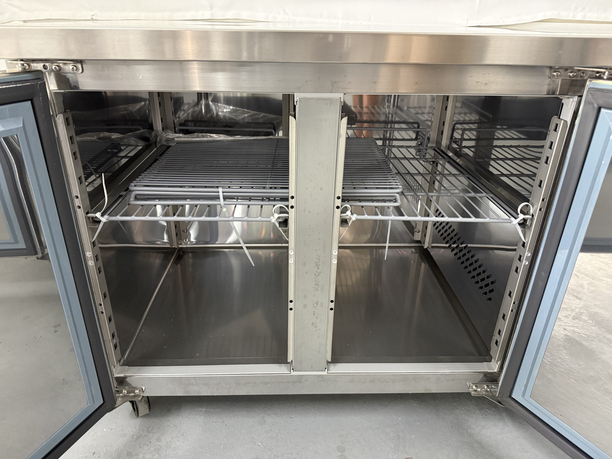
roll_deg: -1.3
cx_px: 306
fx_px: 424
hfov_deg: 71.6
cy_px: 230
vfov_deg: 56.8
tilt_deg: -25.4
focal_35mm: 24
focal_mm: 6.76
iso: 640
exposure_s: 1/33
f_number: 1.78
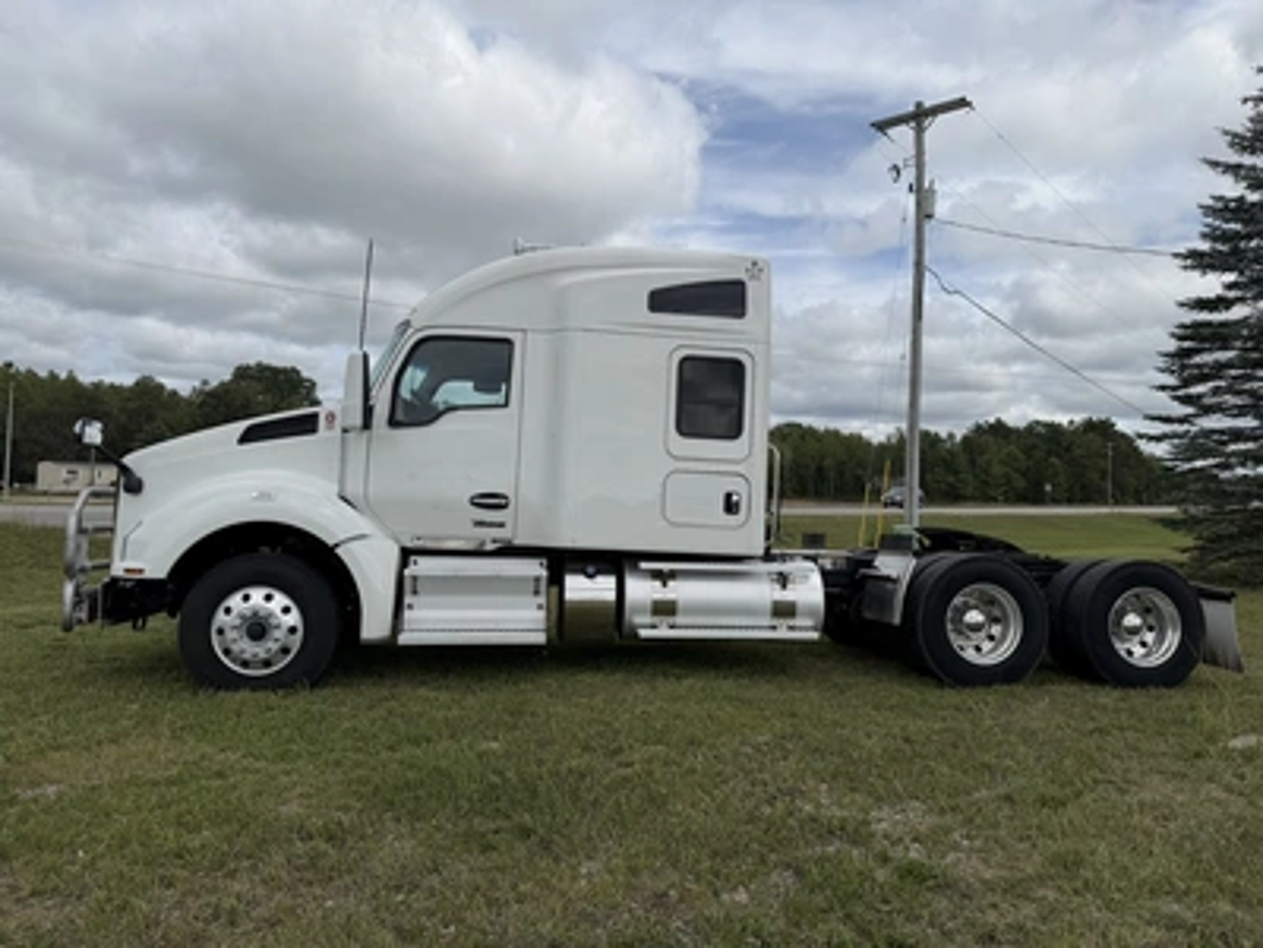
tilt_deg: +0.2
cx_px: 632
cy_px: 474
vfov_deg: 56.8
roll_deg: -1.5
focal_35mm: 24
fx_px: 876
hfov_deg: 71.6
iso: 100
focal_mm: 6.76
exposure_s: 1/9091
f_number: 1.78
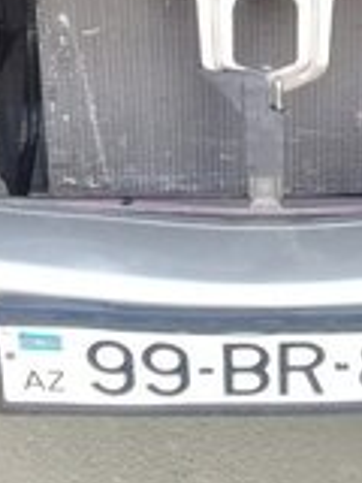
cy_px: -242
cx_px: 250
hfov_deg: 15.4
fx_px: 1339
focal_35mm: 96
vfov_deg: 18.2
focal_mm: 3.3
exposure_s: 1/100
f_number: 2.2
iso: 64
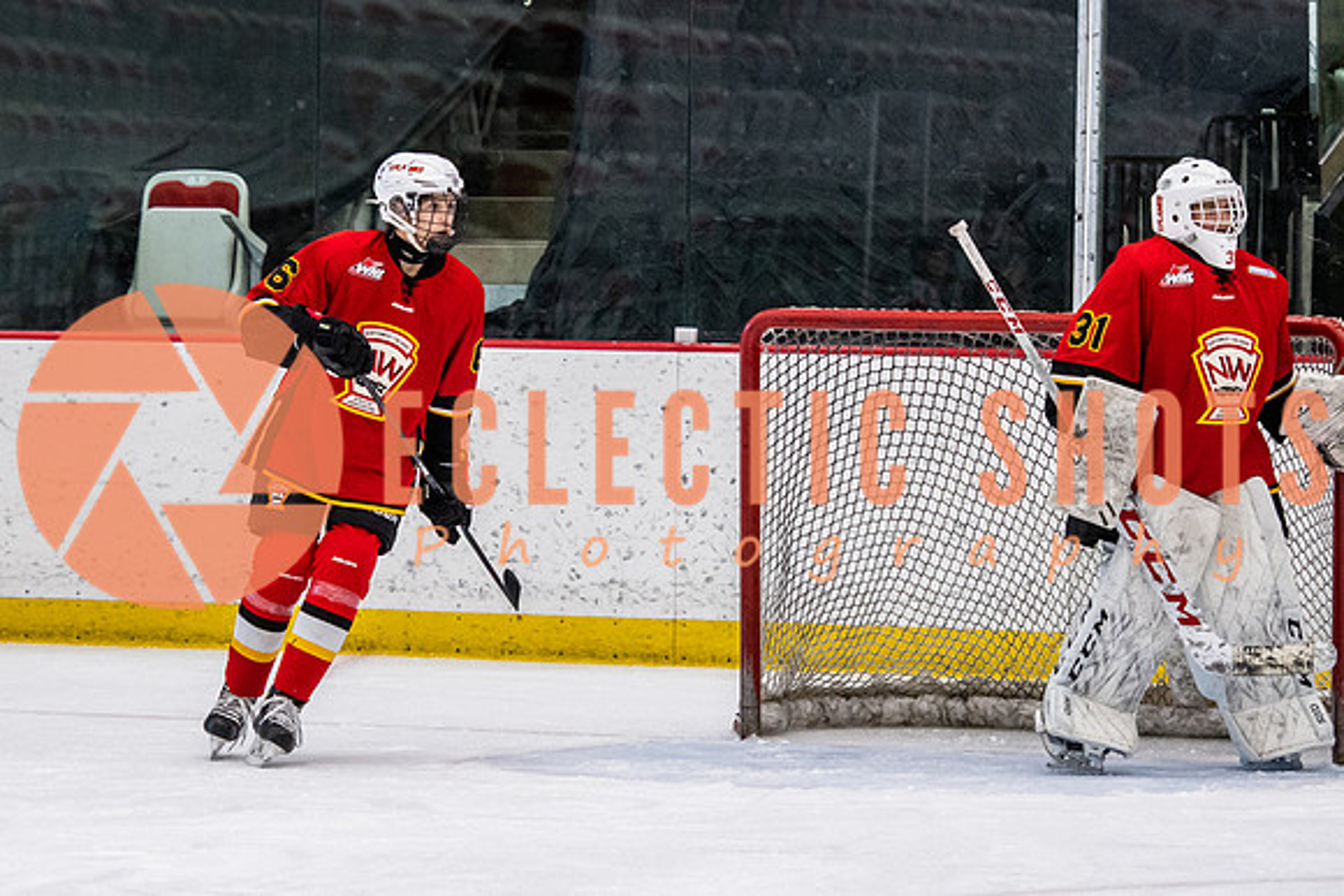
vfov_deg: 5.1
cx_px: 373
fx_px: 10136
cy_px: 398
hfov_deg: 7.6
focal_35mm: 271
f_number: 2.8
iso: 2500
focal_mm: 122
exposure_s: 1/640
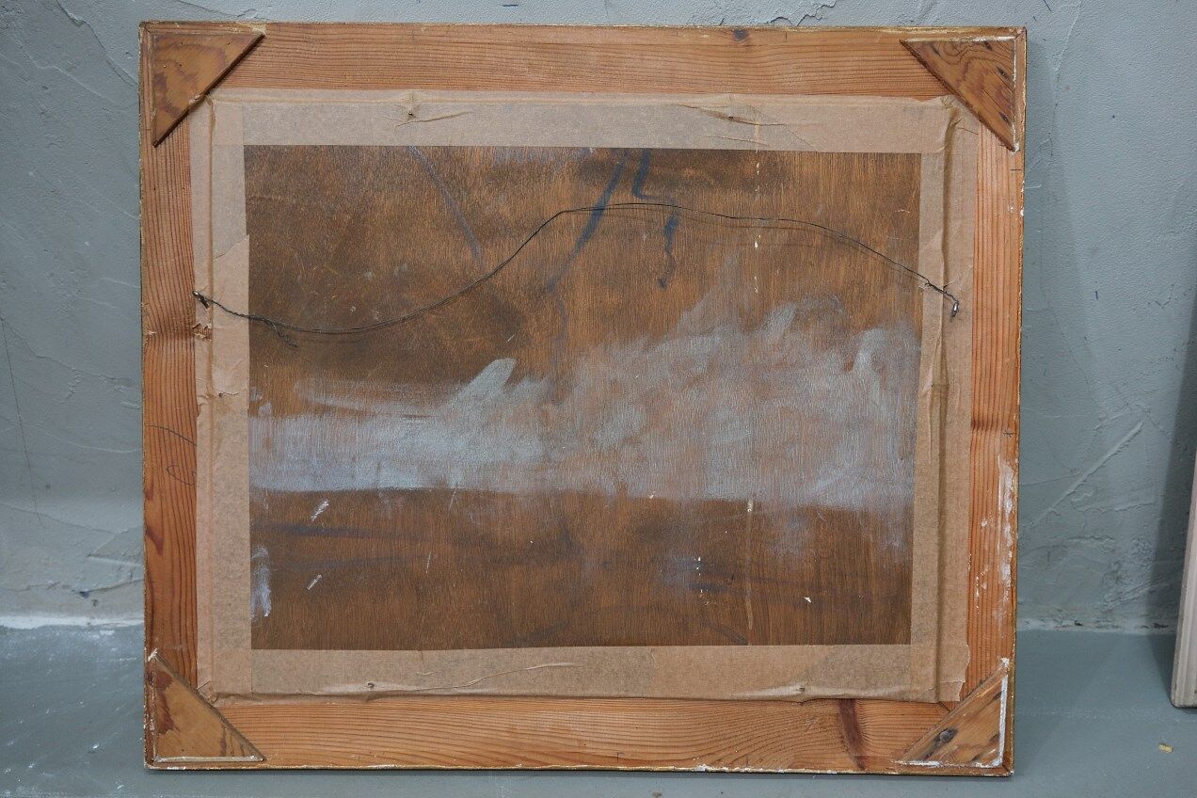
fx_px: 1164
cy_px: 399
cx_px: 598
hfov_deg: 54.4
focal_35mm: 35
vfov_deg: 37.9
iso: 1250
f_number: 4
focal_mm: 23.5
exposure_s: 1/34
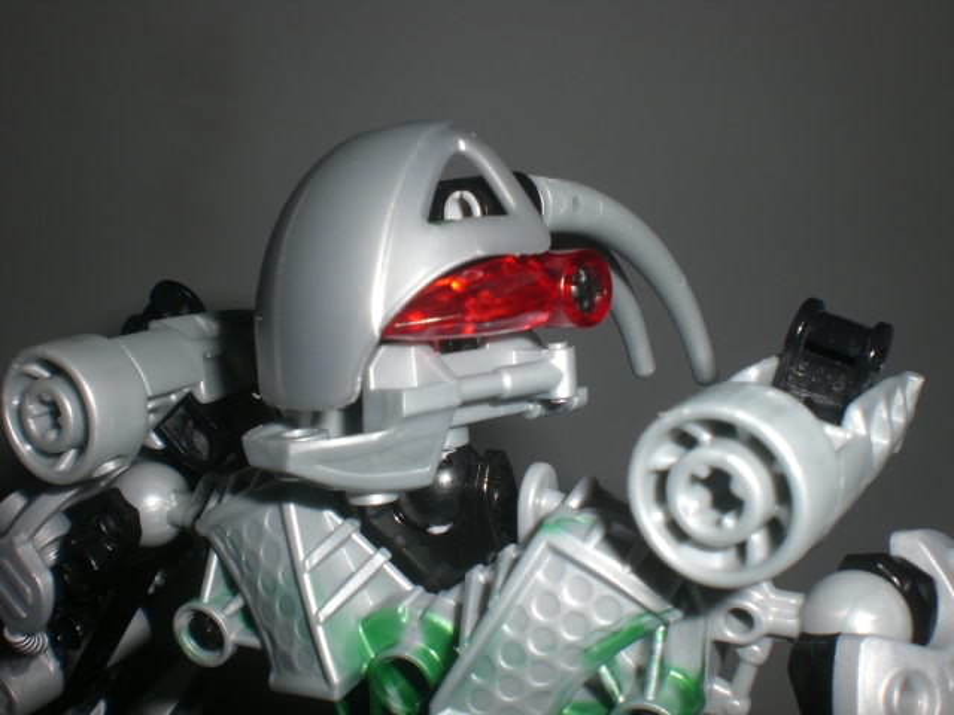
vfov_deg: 37.7
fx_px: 1047
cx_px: 477
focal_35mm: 38
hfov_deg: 49.0
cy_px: 358
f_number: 4.4
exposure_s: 1/60
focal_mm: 6.3
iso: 50
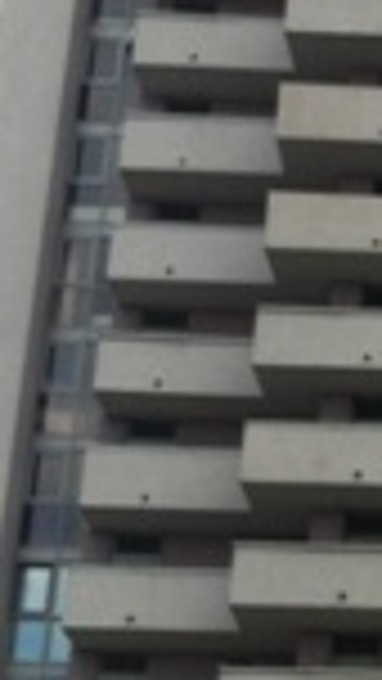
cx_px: 883
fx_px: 2700
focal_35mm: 150
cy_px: 572
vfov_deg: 14.2
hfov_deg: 7.6
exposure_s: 1/773
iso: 80
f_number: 2.8
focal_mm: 3.85
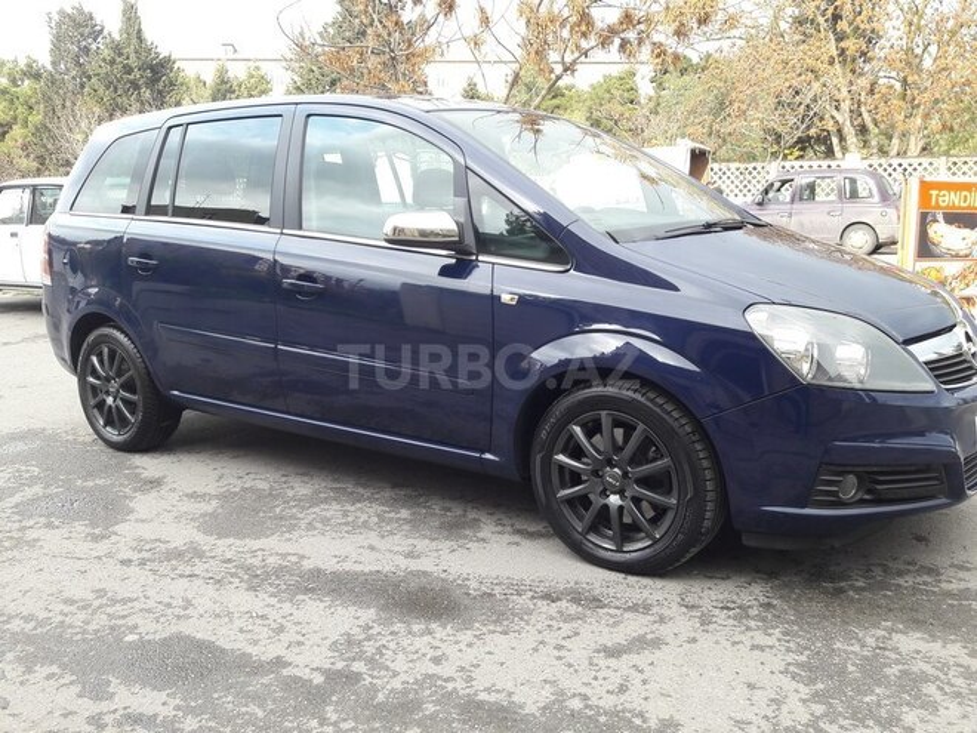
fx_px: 790
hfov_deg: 63.4
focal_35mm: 28
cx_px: 488
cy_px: 366
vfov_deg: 49.7
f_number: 1.9
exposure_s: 1/127
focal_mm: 3.7
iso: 40
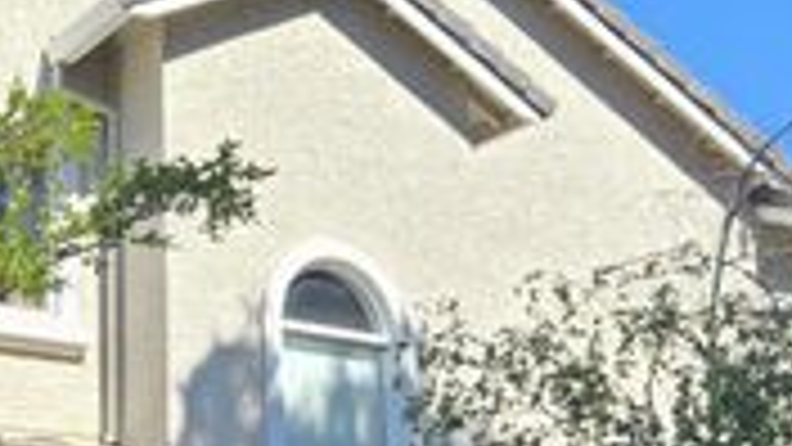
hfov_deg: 27.7
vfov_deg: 16.9
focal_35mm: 71
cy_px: 304
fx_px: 1491
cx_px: -36
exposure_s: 1/812
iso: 25
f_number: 1.8
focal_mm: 5.4
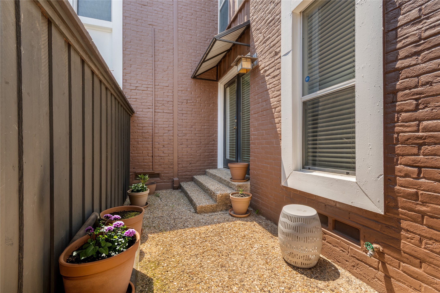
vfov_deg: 77.3
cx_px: 220
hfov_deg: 100.4
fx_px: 183
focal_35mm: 15
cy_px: 146
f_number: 11
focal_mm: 10
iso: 100
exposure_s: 1/50
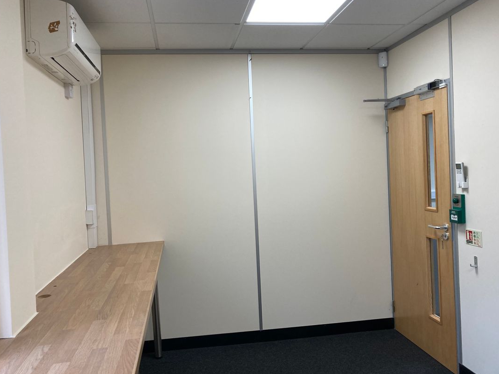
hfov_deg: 61.7
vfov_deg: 48.2
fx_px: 418
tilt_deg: -1.6
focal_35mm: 29
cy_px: 183
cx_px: 244
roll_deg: +1.7
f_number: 1.8
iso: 80
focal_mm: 3.99
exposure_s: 1/100
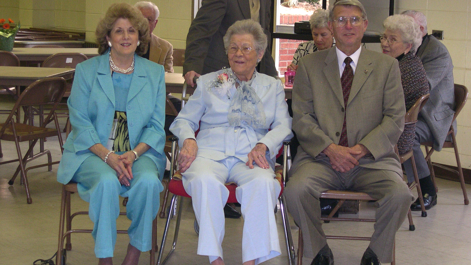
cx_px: 235
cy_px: 138
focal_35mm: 84
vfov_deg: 14.4
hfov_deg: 25.3
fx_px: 1049
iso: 280
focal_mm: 16.3
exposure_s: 1/60
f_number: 4
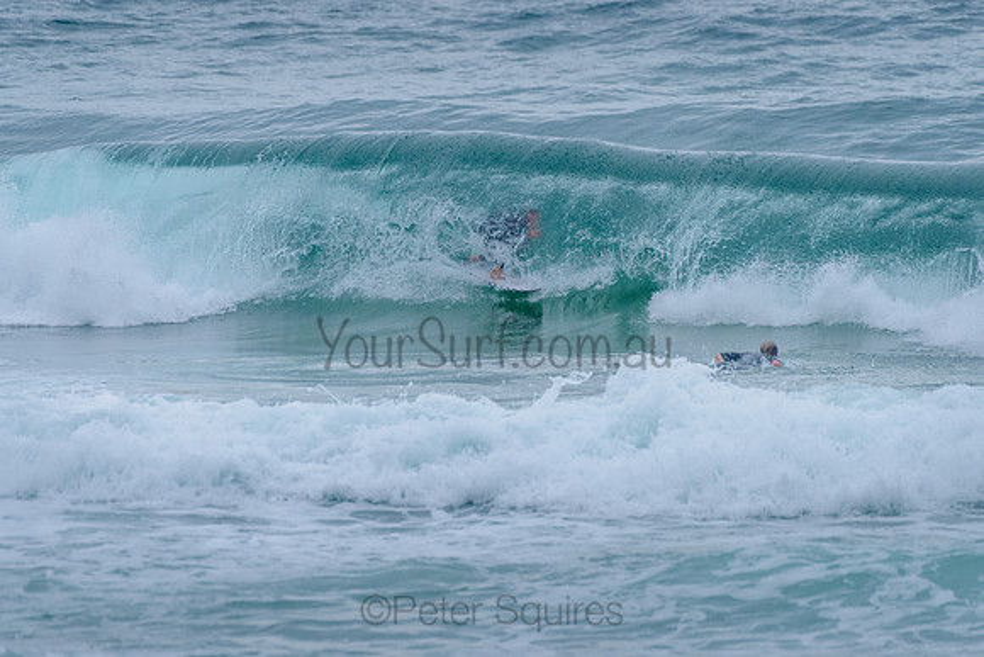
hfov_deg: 3.4
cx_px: 493
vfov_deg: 2.2
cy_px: 255
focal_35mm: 613
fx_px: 16752
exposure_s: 1/2000
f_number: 5.6
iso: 1600
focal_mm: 500
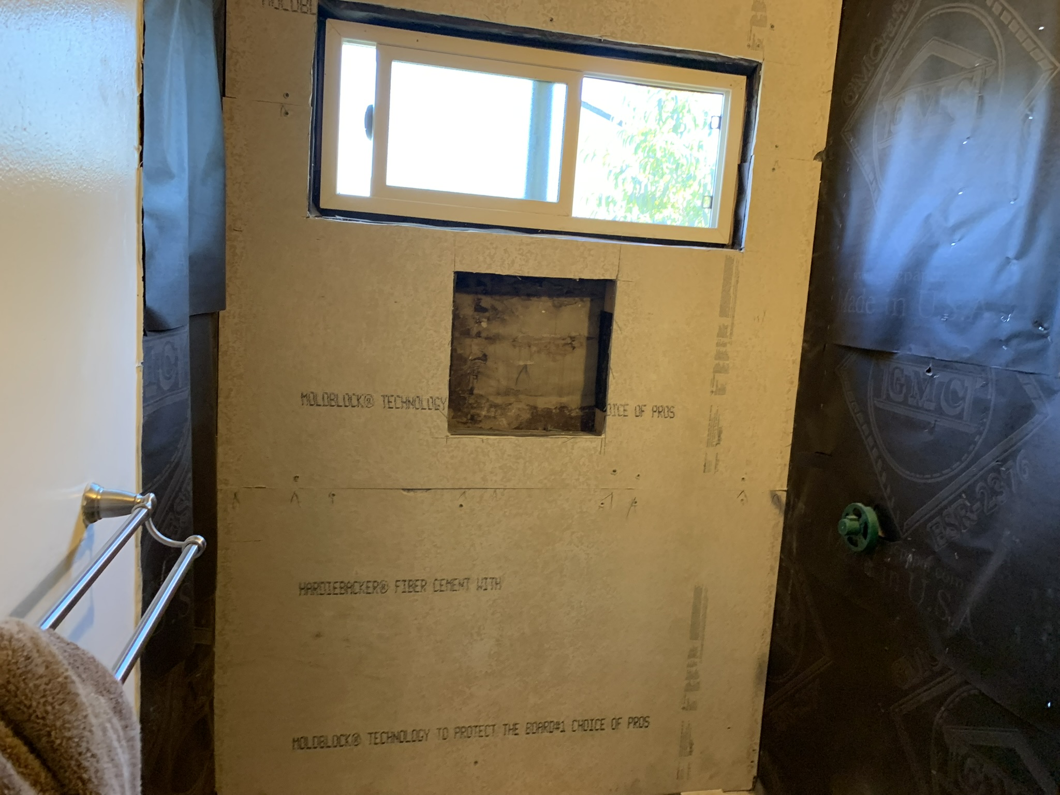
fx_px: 796
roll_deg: -3.4
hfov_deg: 67.3
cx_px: 530
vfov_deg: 53.1
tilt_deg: -5.7
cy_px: 398
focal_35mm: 26
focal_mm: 4.25
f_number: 1.8
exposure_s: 1/60
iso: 250
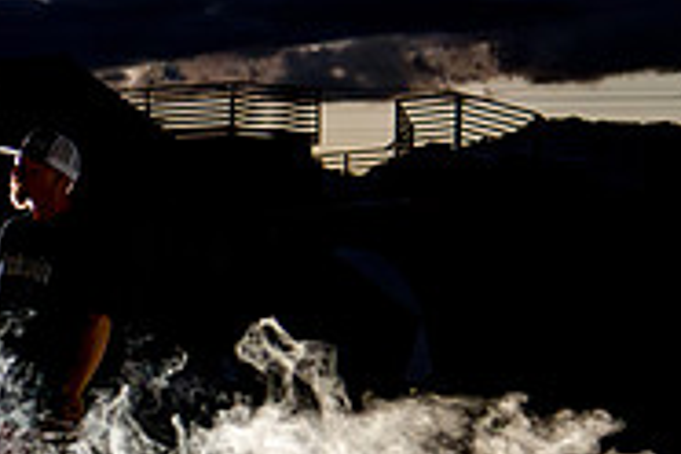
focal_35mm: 219
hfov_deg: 9.2
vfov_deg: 6.3
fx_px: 4142
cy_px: 382
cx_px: -262
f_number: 4
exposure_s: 1/50
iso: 5000
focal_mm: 62
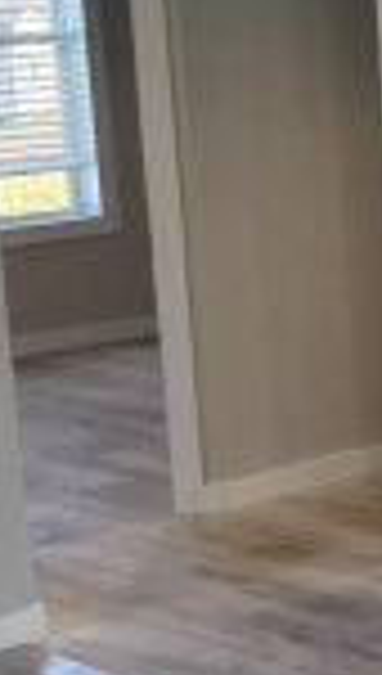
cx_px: 1094
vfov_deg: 18.4
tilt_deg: -6.1
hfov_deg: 8.9
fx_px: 2077
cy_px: 207
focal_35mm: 116
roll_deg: +1.3
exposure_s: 1/149
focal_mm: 6.76
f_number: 1.78
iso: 100
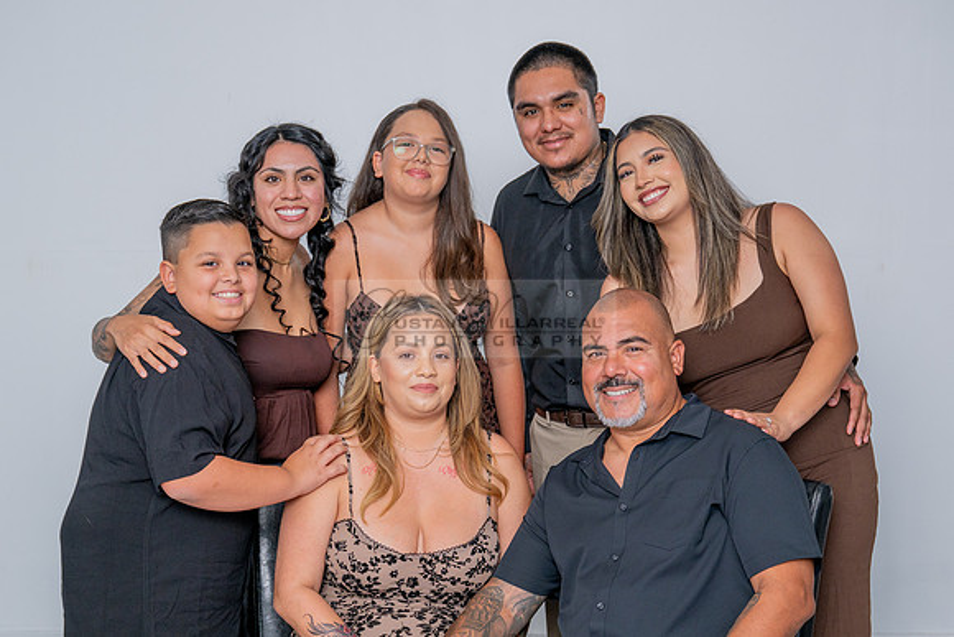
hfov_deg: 32.3
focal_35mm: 62
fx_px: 1648
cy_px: 404
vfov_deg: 21.8
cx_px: 463
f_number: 5.6
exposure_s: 1/125
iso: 320
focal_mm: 48
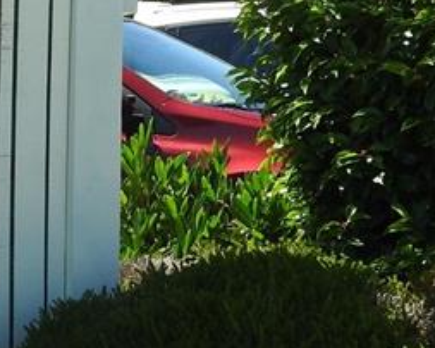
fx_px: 2033
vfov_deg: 9.8
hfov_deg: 11.7
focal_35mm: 158
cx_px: -220
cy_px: 107
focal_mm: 7.2
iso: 100
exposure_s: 1/500
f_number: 3.8
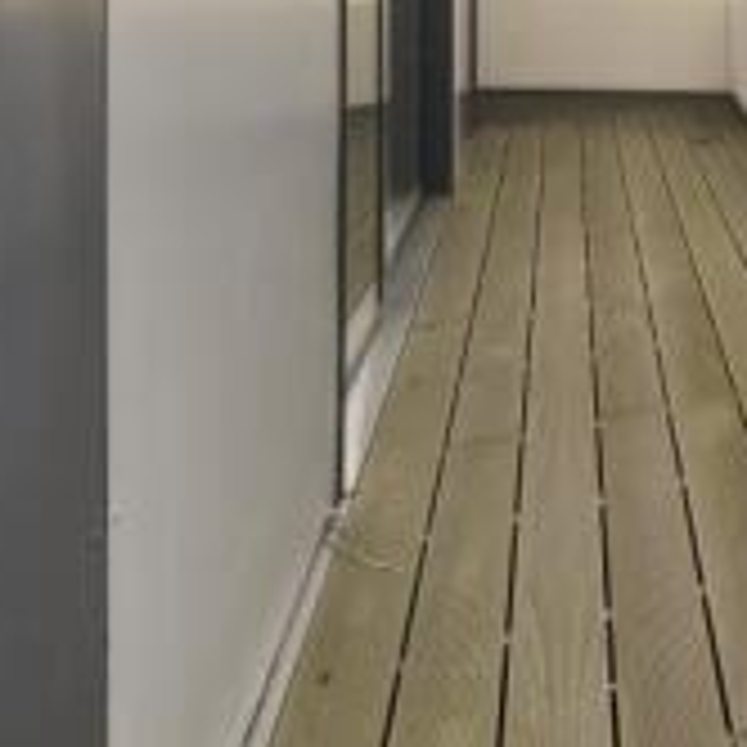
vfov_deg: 31.4
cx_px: 1080
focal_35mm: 47
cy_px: -101
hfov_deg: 27.1
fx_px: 1147
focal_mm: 14
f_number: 9
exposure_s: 1/125
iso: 250
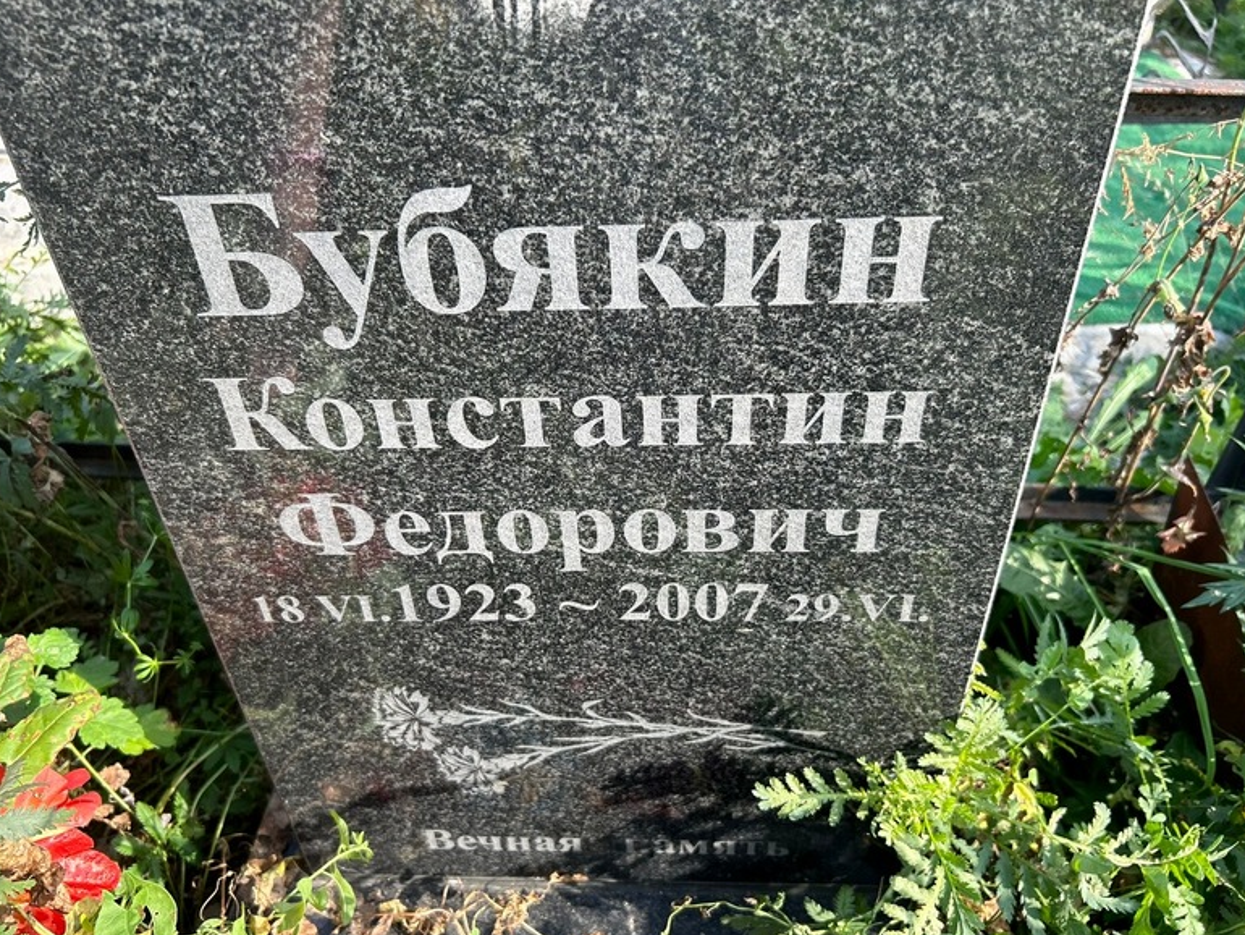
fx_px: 971
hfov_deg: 65.3
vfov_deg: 51.4
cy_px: 484
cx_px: 622
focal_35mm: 27
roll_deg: -2.4
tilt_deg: -37.5
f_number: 1.5
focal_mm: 5.7
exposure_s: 1/578
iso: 50
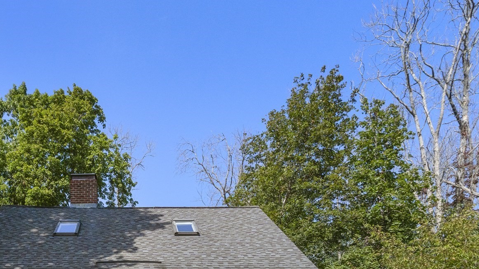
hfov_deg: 71.6
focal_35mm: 24
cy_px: 261
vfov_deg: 42.1
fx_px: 305
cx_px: 125
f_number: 7.1
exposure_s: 1/3200
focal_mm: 13
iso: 800
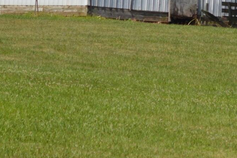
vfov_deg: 3.7
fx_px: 2455
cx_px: 37
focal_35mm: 373
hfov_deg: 5.5
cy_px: 34
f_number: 9
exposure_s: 1/320
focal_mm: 55
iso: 100
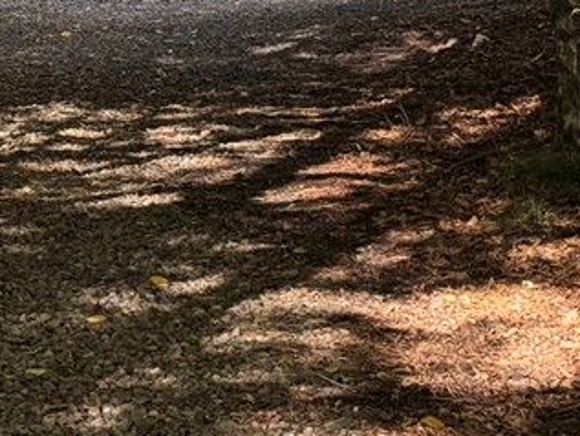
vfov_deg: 9.5
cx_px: 24
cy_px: -84
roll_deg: +0.7
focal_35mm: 155
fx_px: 2598
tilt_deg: +4.6
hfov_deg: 12.6
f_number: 1.78
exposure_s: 1/439
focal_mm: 6.76
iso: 100
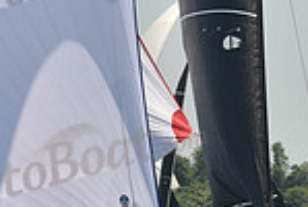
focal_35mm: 311
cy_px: 245
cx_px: 316
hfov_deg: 6.6
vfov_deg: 4.4
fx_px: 2666
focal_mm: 80
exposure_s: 1/640
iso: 250
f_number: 6.3
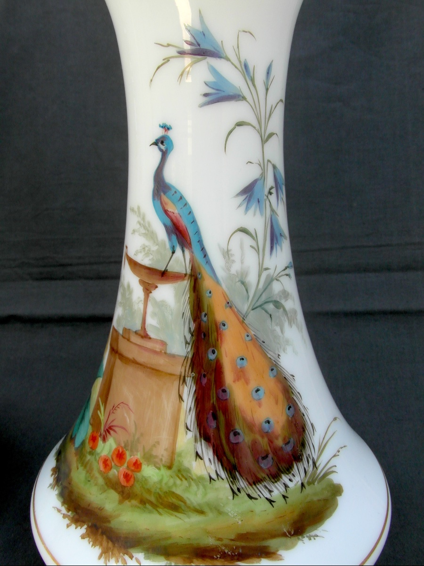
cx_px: 212
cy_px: 283
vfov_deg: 56.8
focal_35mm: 32
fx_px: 523
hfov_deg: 44.2
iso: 80
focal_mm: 5.3
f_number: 5
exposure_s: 1/60
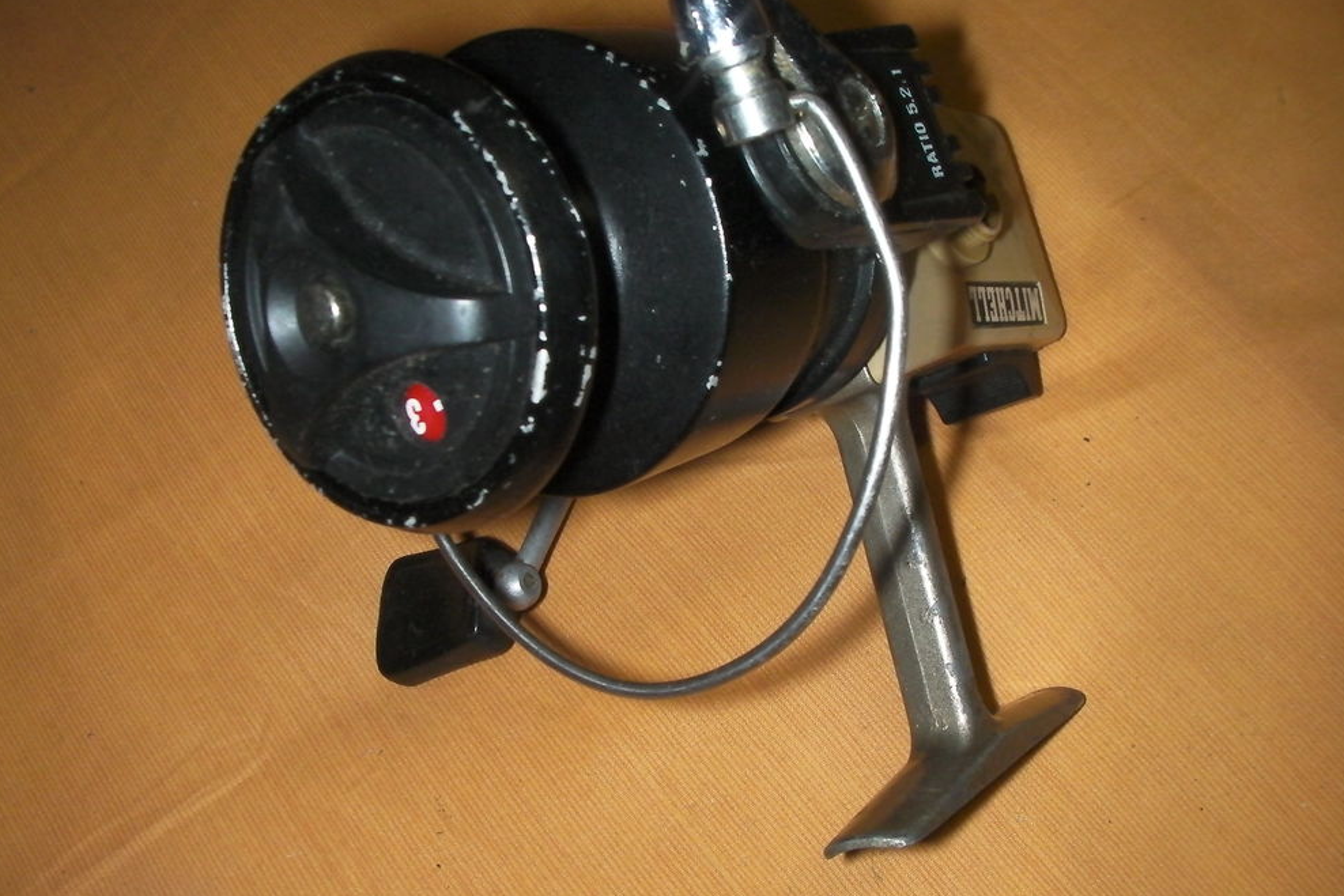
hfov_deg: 48.5
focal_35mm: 40
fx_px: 1493
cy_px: 451
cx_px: 673
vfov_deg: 33.4
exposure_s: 1/30
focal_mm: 6.3
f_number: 5.6
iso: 200
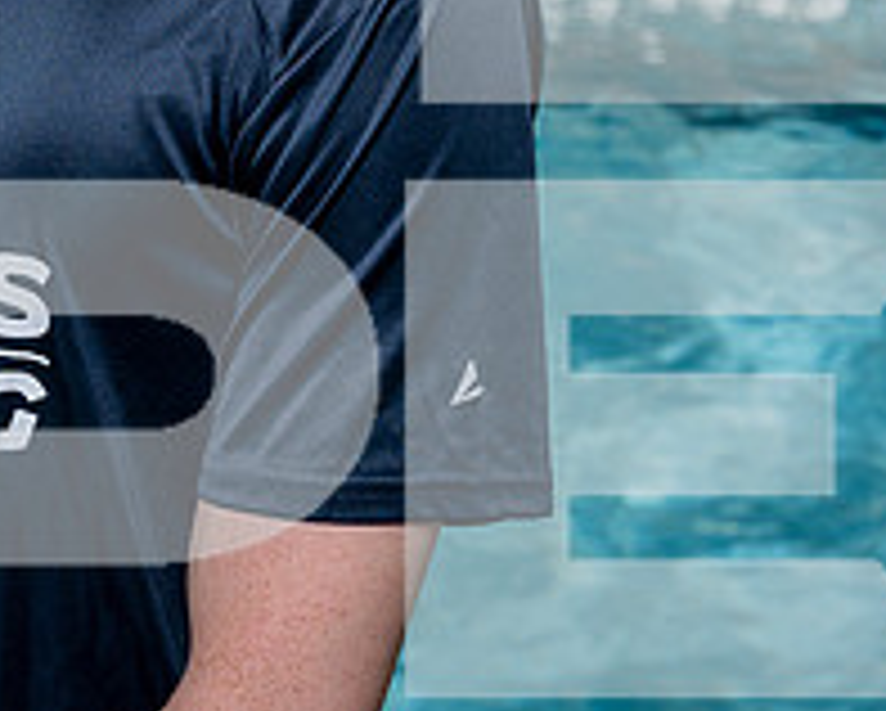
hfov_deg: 9.7
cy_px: 75
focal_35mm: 196
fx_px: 5145
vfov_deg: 7.9
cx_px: -262
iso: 400
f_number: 5
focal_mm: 47
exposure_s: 1/250
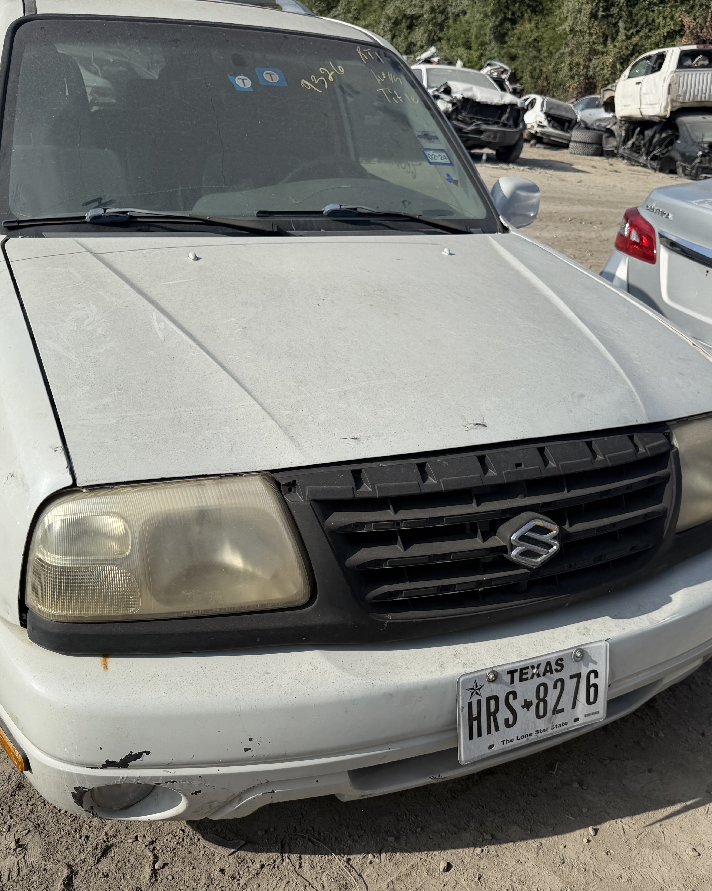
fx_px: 843
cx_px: 346
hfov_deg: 45.8
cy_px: 452
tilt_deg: -22.9
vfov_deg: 55.7
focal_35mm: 32
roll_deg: -4.5
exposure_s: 1/8130
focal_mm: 6.76
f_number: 1.78
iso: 80
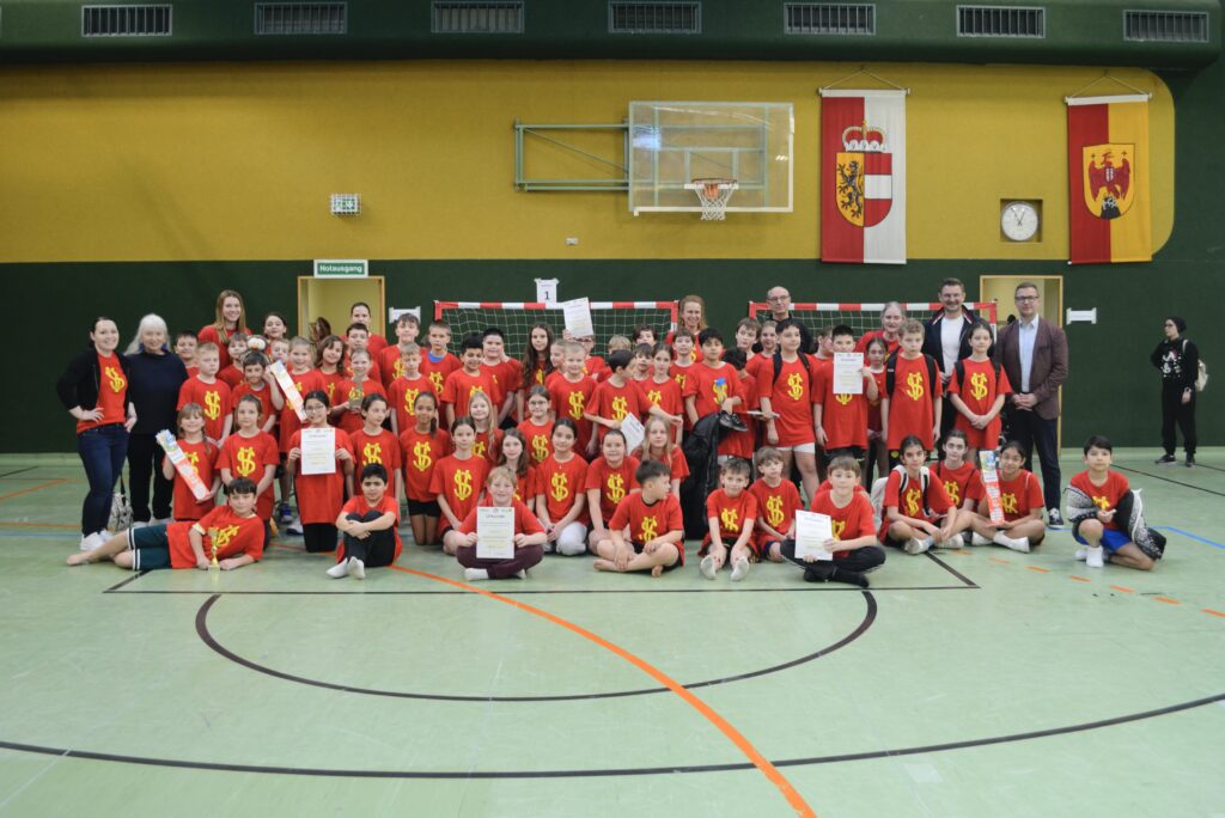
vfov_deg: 48.0
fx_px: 919
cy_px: 409
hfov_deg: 67.4
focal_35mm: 27
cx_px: 612
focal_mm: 18
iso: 400
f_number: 5
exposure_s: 1/100
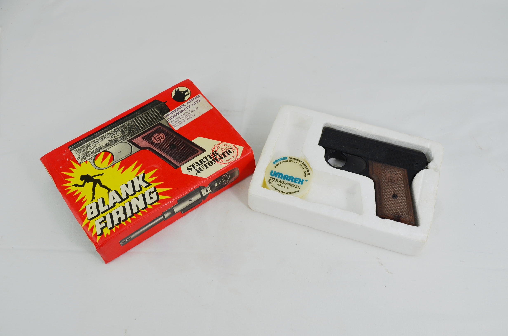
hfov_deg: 53.2
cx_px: 254
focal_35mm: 36
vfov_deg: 36.7
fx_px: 507
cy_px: 168
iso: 200
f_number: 6.3
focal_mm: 24
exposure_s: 1/160
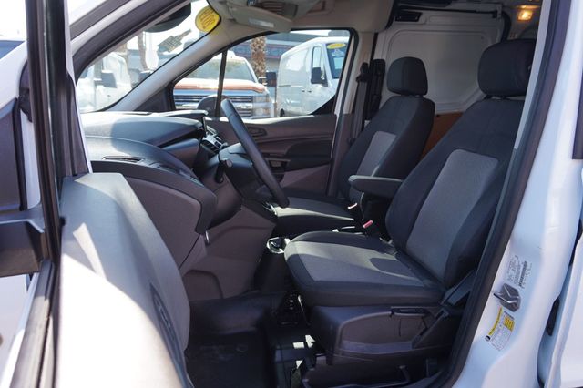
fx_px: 388
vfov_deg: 53.1
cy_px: 194
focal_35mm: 24
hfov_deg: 73.8
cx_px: 292
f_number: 5
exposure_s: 1/80
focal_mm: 16
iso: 100
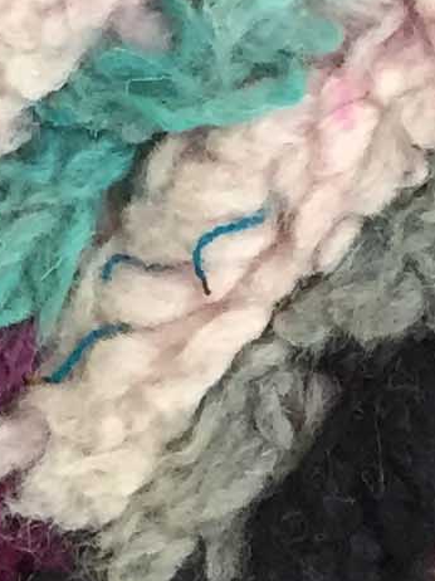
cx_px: -612
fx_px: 3438
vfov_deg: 7.7
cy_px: -1460
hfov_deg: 6.8
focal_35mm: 205
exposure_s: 1/33
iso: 125
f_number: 2.2
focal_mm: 4.15
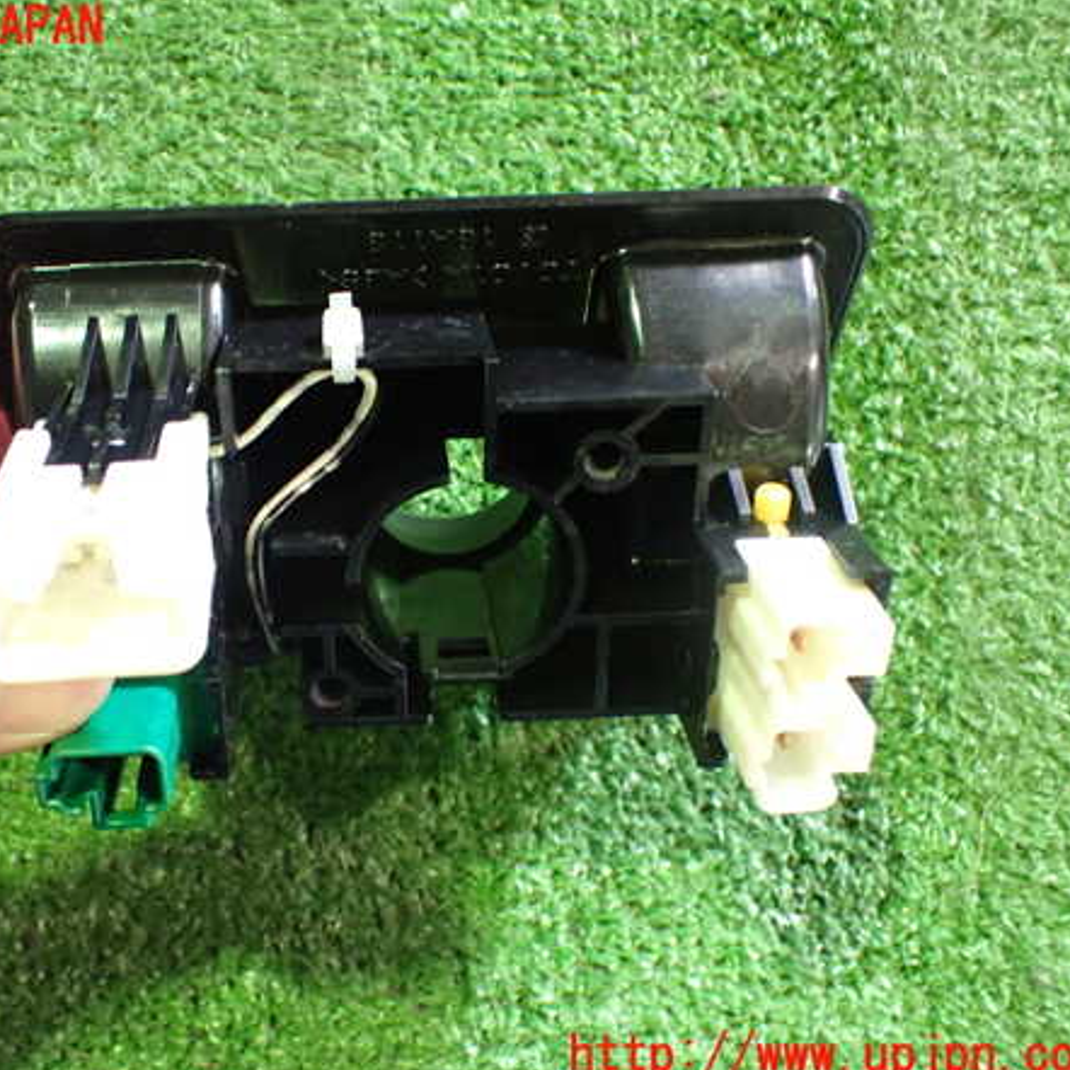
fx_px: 1259
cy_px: 542
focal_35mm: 36
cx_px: 390
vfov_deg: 46.0
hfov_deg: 45.6
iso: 1000
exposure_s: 1/30
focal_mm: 5.4
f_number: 2.3
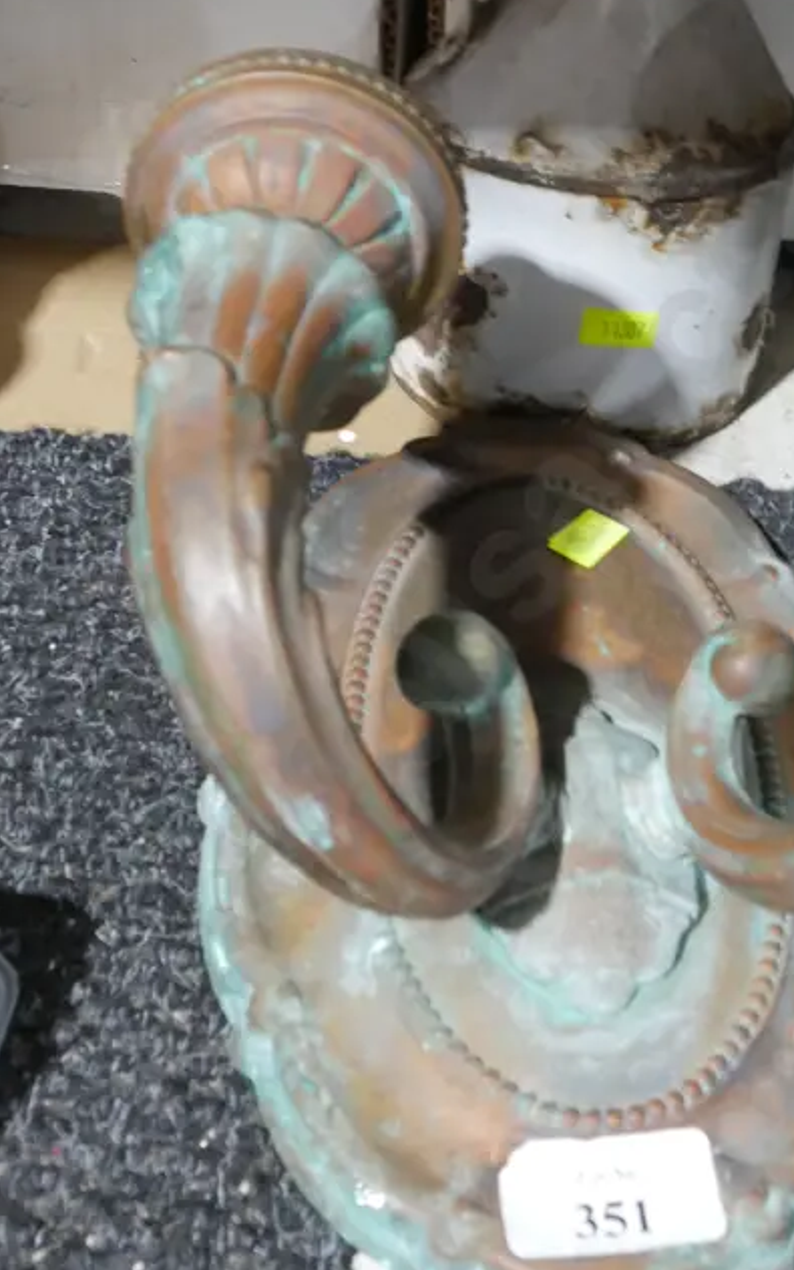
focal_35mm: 55
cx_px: 643
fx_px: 1904
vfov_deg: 36.4
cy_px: 404
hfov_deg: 23.2
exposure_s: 1/40
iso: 3200
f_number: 7.1
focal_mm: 16
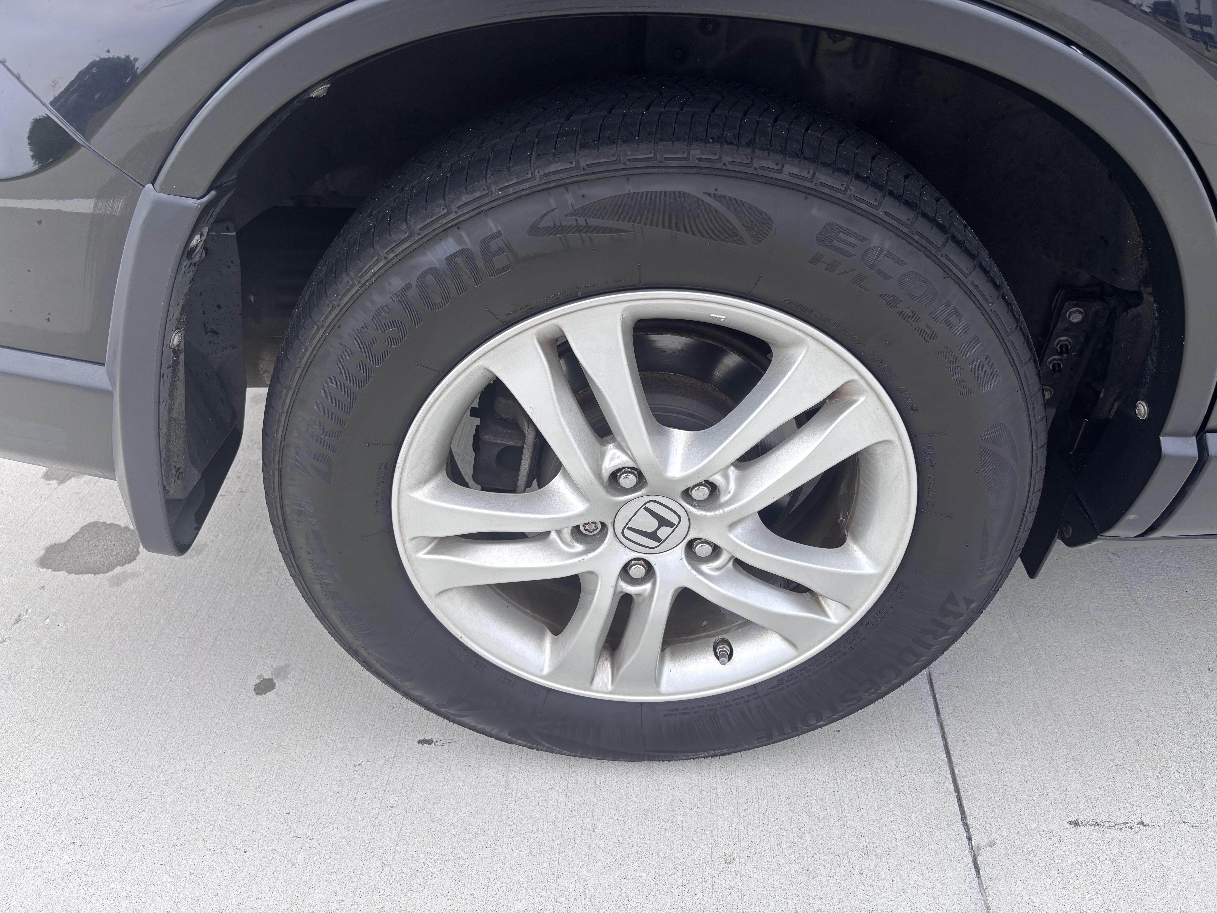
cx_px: 608
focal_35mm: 26
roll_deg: -1.1
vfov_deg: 53.1
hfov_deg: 67.3
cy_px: 456
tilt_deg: -36.3
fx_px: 914
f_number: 1.6
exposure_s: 1/615
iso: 50
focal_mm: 5.96
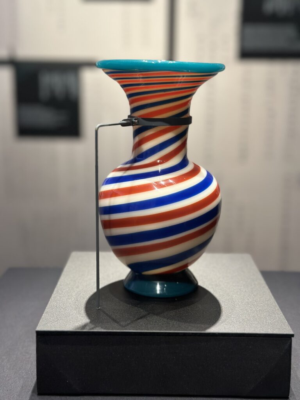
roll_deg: -1.1
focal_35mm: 48
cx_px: 150
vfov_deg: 39.7
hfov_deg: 30.3
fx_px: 555
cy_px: 200
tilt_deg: -12.4
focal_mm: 6.86
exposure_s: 1/33
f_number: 1.78
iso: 250
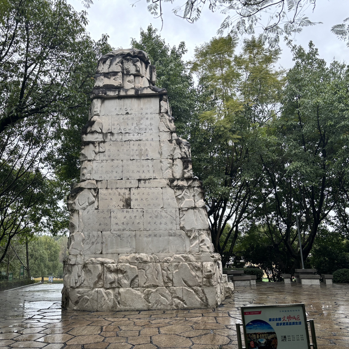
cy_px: 176
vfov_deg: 52.5
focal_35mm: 31
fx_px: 354
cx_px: 135
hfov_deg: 52.1
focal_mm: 5.96
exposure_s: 1/121
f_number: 1.6
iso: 40
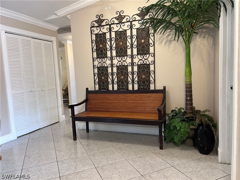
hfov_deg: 67.3
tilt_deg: -5.4
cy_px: 90
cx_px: 120
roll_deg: +2.9
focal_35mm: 26
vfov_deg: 53.1
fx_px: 180
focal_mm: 5.7
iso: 160
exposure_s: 1/60
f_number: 1.5
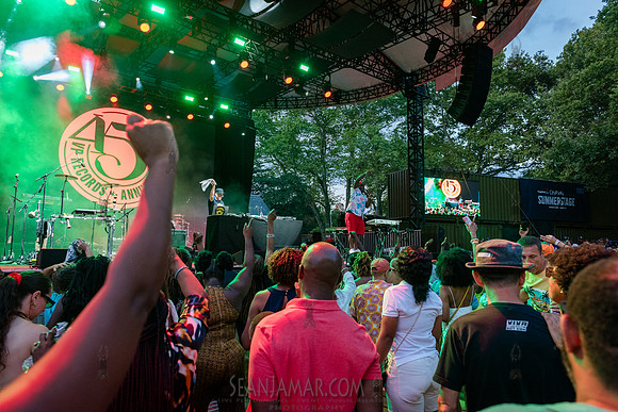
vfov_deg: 53.2
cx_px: 309
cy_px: 206
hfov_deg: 73.7
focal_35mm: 24
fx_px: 412
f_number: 3.5
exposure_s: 1/320
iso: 2000
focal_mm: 24
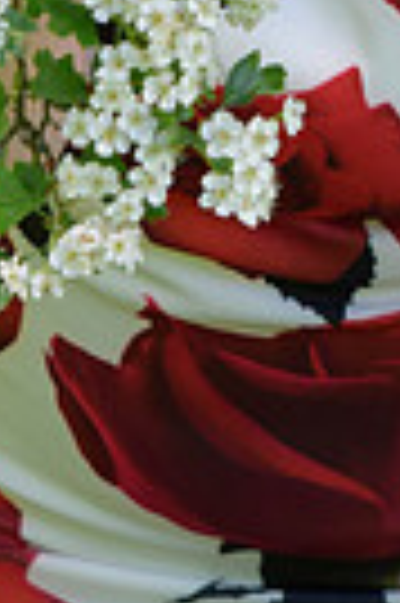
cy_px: -270
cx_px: 447
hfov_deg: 3.0
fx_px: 7619
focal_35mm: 456
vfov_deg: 4.5
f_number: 5
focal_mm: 70
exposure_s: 1/400
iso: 400
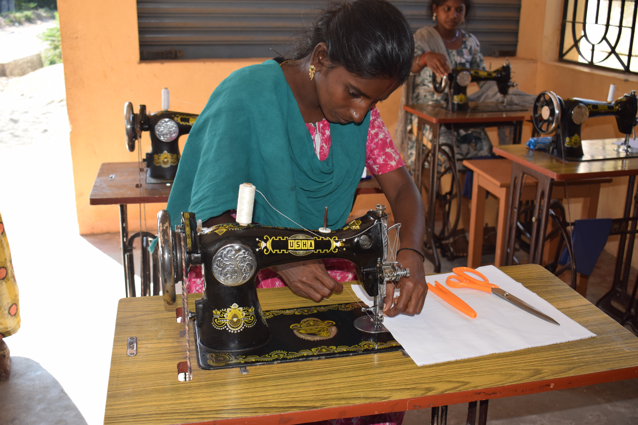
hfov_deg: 49.6
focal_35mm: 39
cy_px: 212
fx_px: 691
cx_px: 319
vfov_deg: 34.2
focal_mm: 26
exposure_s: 1/125
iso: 220
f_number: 5.6
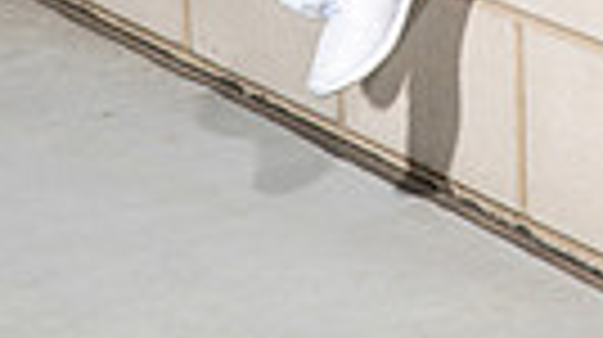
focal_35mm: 247
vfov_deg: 4.7
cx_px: 454
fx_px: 3945
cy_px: -662
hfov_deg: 8.7
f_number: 7.1
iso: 100
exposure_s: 1/320
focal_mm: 70
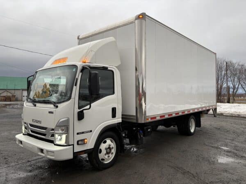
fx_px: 185
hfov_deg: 67.3
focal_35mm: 26
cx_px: 123
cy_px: 92
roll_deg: +0.3
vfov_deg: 53.1
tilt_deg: +2.6
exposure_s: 1/122
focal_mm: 5.96
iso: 64
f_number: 1.6
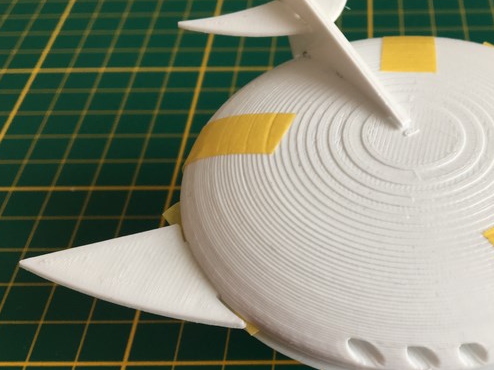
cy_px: 210
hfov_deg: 39.5
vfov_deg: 30.8
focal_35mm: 47
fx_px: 670
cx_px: 360
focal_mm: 4.15
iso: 40
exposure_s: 1/100
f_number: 2.2
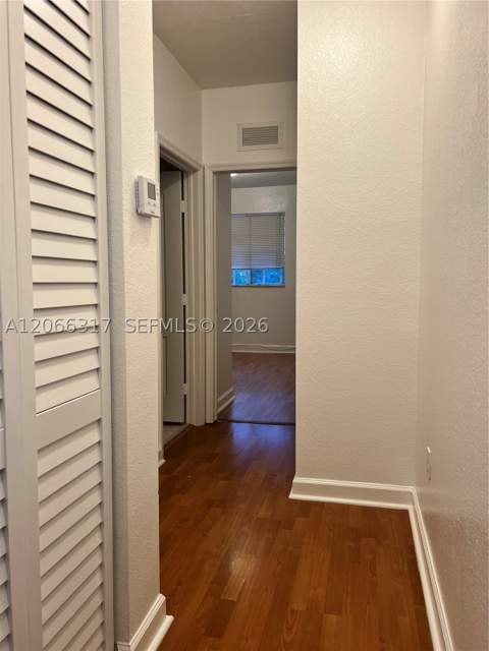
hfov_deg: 53.1
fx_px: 490
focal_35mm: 26
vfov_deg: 67.3
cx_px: 244
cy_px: 326
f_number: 1.5
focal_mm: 5.7
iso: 100
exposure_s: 1/120
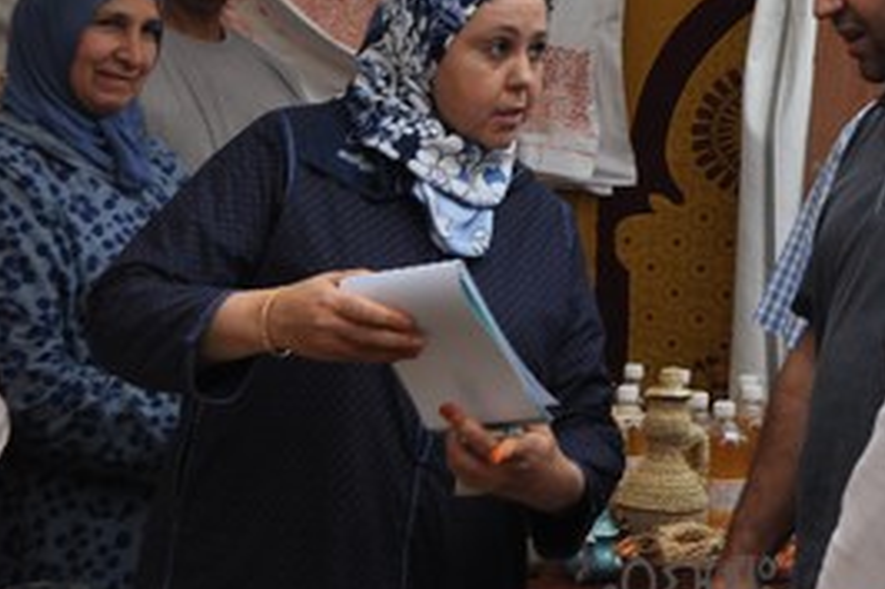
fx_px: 2481
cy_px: 111
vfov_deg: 13.5
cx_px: 812
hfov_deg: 19.8
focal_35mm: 101
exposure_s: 1/125
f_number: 5.6
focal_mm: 28
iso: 280
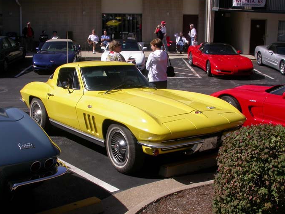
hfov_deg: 42.0
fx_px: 370
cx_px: 130
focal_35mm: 45
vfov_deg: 32.2
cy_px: 103
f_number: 7.5
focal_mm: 7.85
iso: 100
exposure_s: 1/440
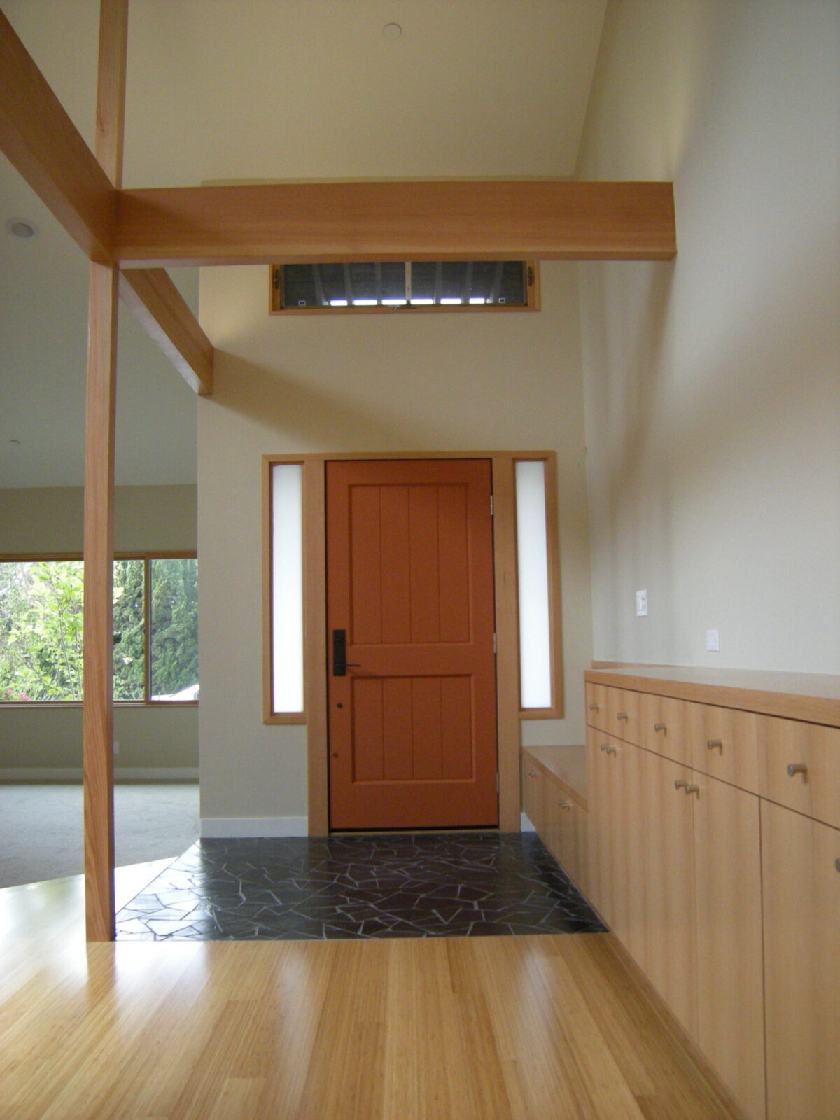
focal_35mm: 28
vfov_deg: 63.4
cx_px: 420
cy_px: 560
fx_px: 906
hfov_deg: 49.7
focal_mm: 4.7
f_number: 2.8
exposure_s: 1/127
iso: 290
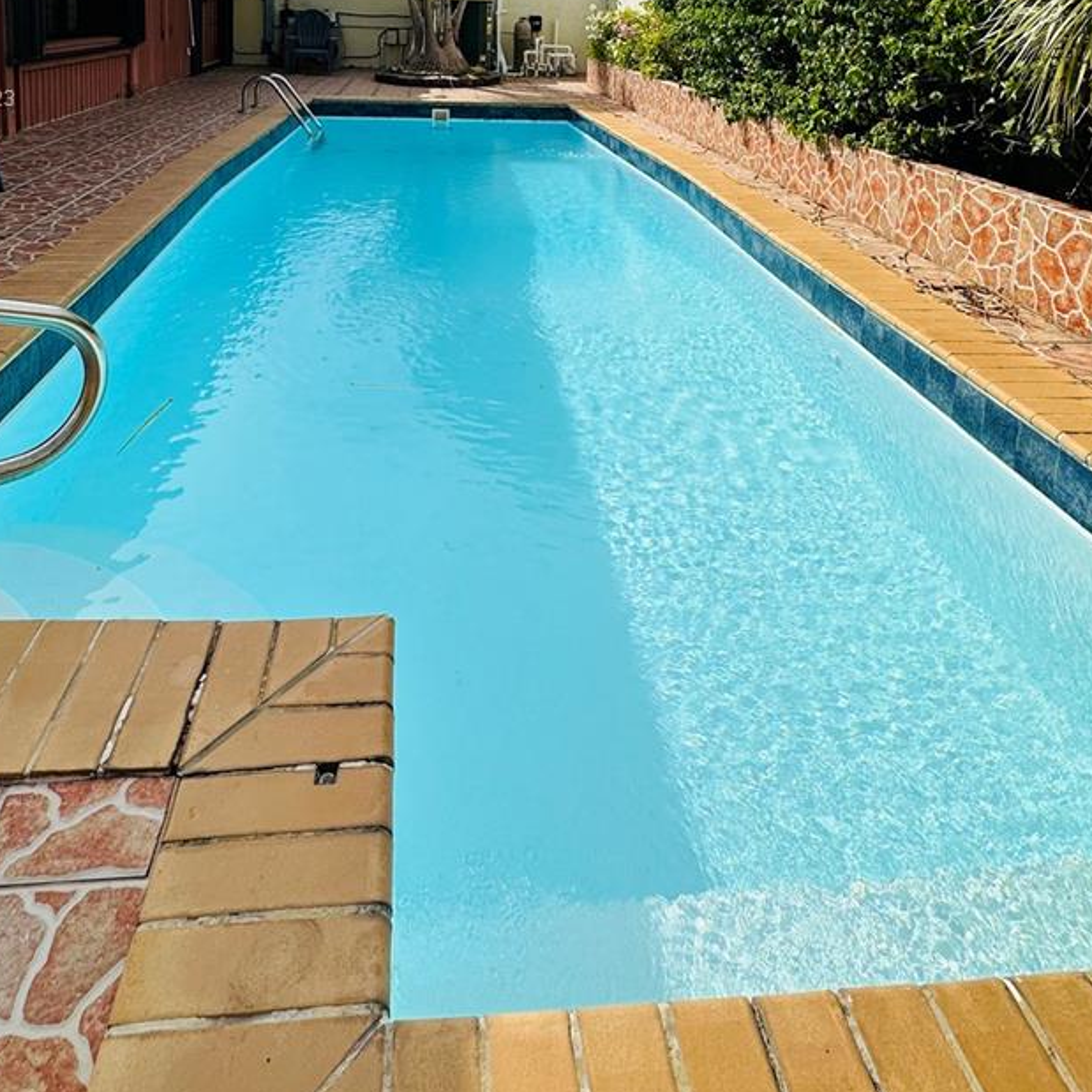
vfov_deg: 55.9
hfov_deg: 64.9
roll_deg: -1.7
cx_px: 487
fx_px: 857
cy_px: 101
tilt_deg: -6.8
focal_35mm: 24
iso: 50
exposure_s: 1/3205
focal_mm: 2.22
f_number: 2.2
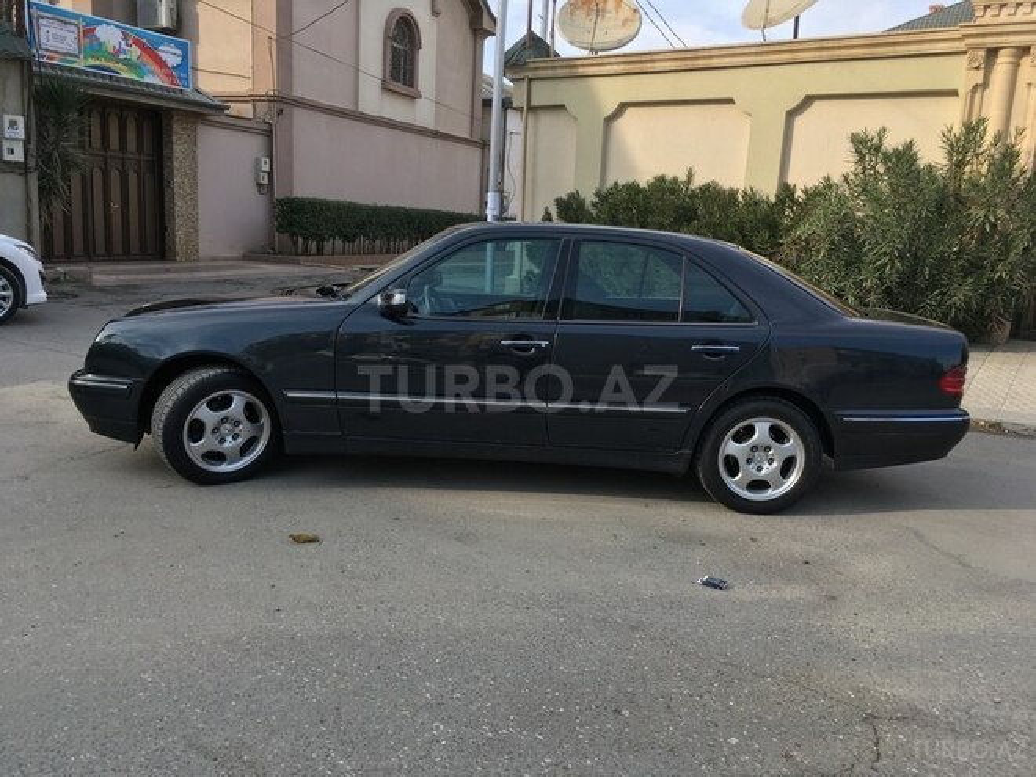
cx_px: 518
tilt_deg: -12.0
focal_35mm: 29
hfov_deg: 61.7
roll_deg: -3.1
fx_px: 868
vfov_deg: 48.2
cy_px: 388
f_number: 2.2
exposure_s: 1/413
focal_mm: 4.15
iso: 25
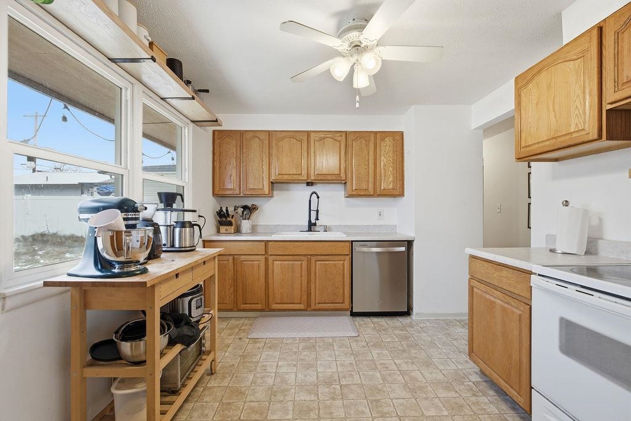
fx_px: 280
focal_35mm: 16
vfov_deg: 73.8
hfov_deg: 96.7
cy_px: 210
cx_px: 316
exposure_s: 1/25
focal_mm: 16
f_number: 8
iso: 100
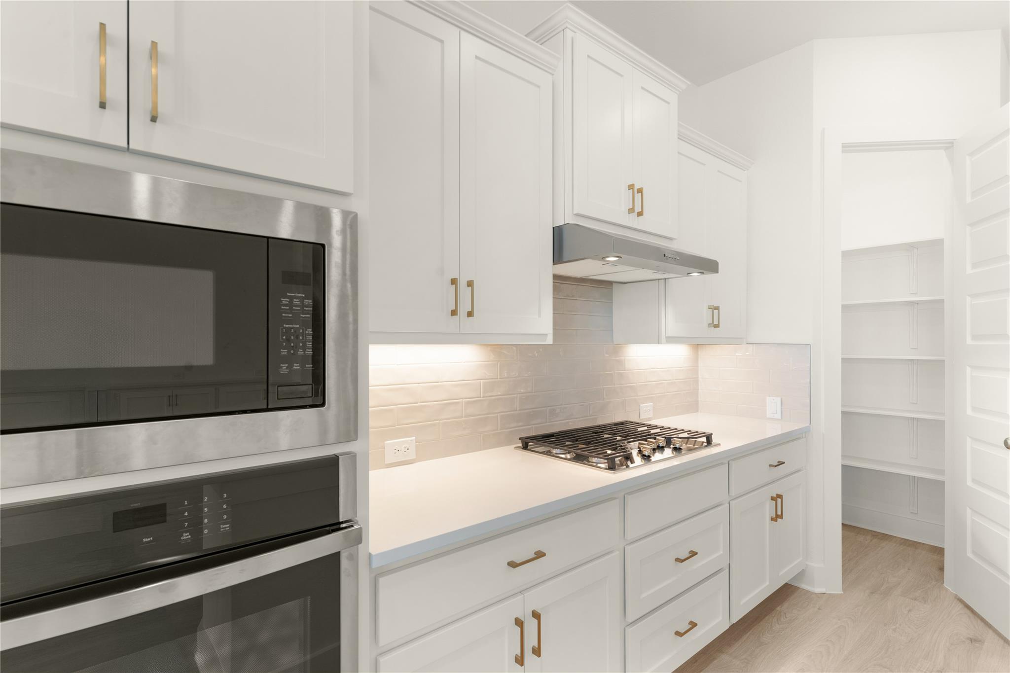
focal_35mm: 17
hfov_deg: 93.3
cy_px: 336
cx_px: 505
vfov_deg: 70.4
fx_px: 477
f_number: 9
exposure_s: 1/2.5
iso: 100
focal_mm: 17
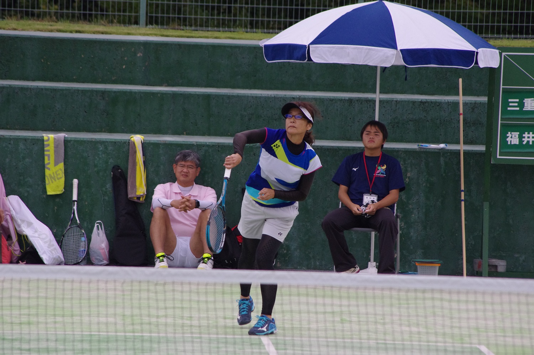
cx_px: 267
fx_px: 5111
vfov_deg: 4.0
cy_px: 178
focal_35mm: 345
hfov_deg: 6.0
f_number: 8
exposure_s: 1/1600
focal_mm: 230
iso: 1600
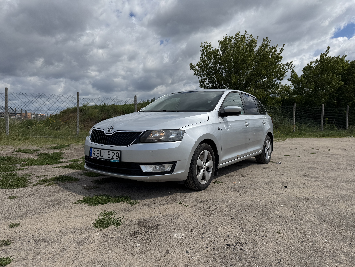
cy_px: 134
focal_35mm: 24
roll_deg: -1.0
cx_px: 178
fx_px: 246
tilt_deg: -2.7
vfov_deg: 56.8
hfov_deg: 71.6
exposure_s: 1/7937
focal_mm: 6.76
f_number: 1.78
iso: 80
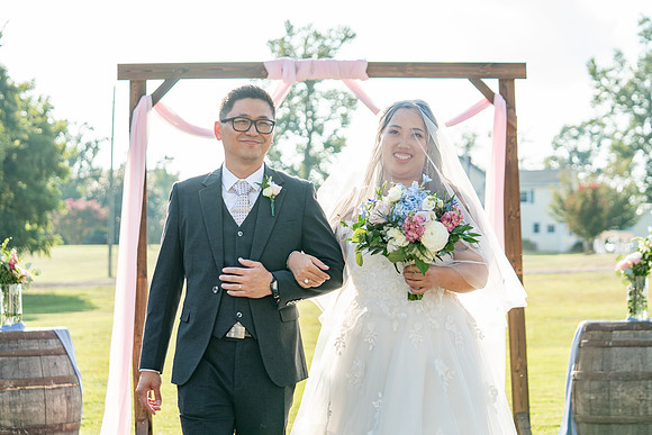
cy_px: 253
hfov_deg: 24.7
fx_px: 1492
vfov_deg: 16.6
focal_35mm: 82
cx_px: 346
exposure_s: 1/250
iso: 100
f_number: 4
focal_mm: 70
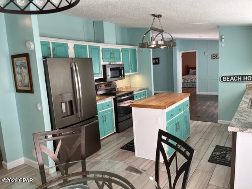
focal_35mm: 26
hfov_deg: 67.3
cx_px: 126
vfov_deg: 53.1
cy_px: 94
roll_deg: +5.1
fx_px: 189
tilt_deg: -9.6
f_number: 1.6
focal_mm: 5.1
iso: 64
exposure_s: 1/122
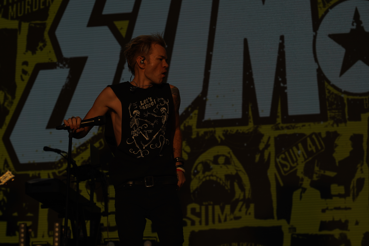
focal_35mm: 105
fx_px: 1076
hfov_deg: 19.5
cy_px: 123
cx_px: 184
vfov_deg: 13.0
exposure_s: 1/1250
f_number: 8
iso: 100
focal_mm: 105
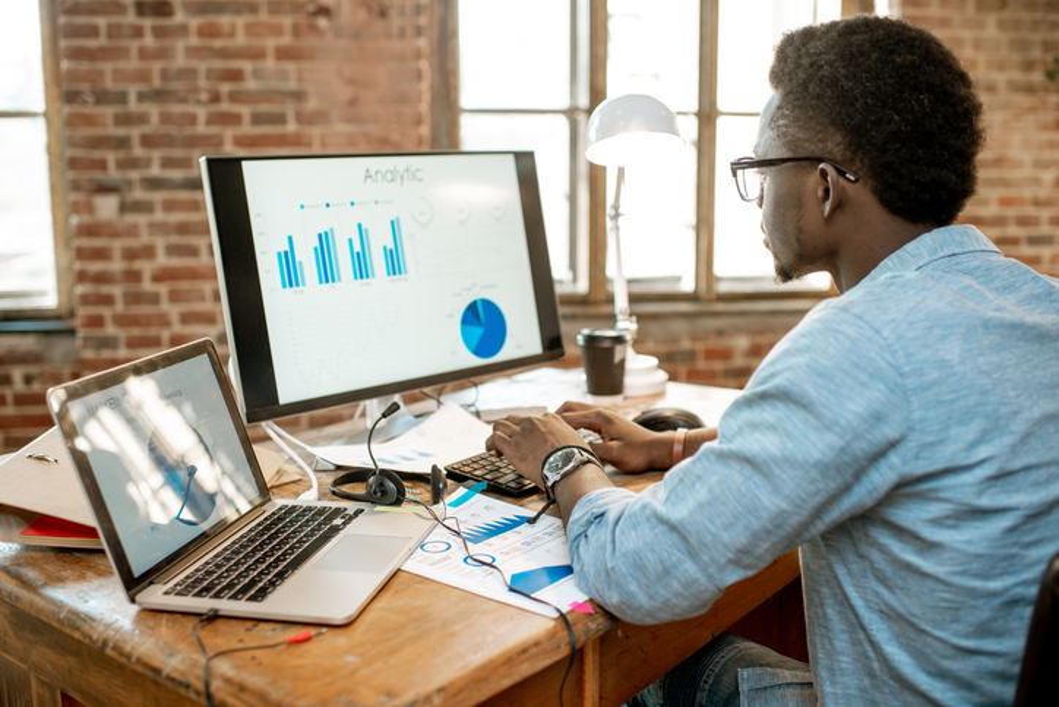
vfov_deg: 37.9
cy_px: 354
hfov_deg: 54.4
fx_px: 1030
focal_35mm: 35
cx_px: 530
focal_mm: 35
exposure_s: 1/160
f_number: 2.2
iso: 250
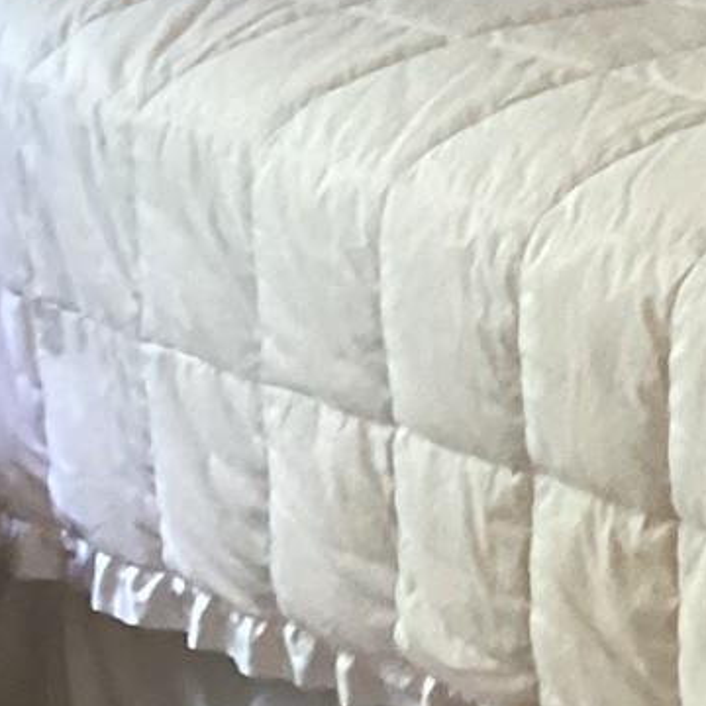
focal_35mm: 156
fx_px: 3600
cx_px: 1689
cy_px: -310
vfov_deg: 10.8
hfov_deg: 9.9
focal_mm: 3.3
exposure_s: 1/40
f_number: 2.4
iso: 320
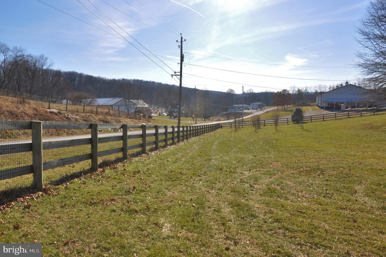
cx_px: 193
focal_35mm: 27
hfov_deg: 67.4
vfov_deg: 47.8
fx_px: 289
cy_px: 128
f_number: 10
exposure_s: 1/400
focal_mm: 18
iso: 200
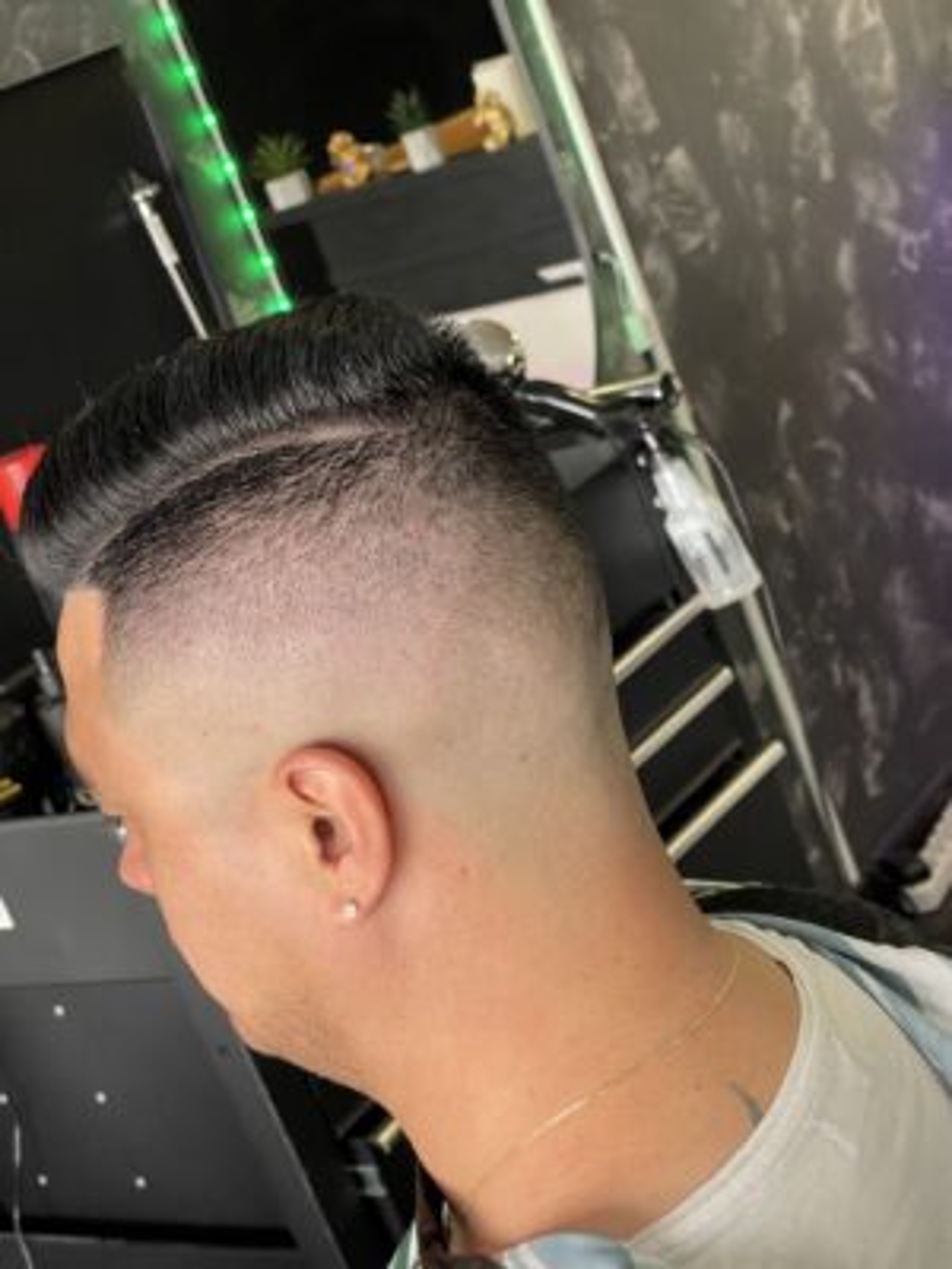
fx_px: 2347
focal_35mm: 64
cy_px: 634
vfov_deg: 30.3
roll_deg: +24.4
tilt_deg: -14.3
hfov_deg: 22.9
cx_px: 476
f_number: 2.2
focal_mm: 7.5
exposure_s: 1/99
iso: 125
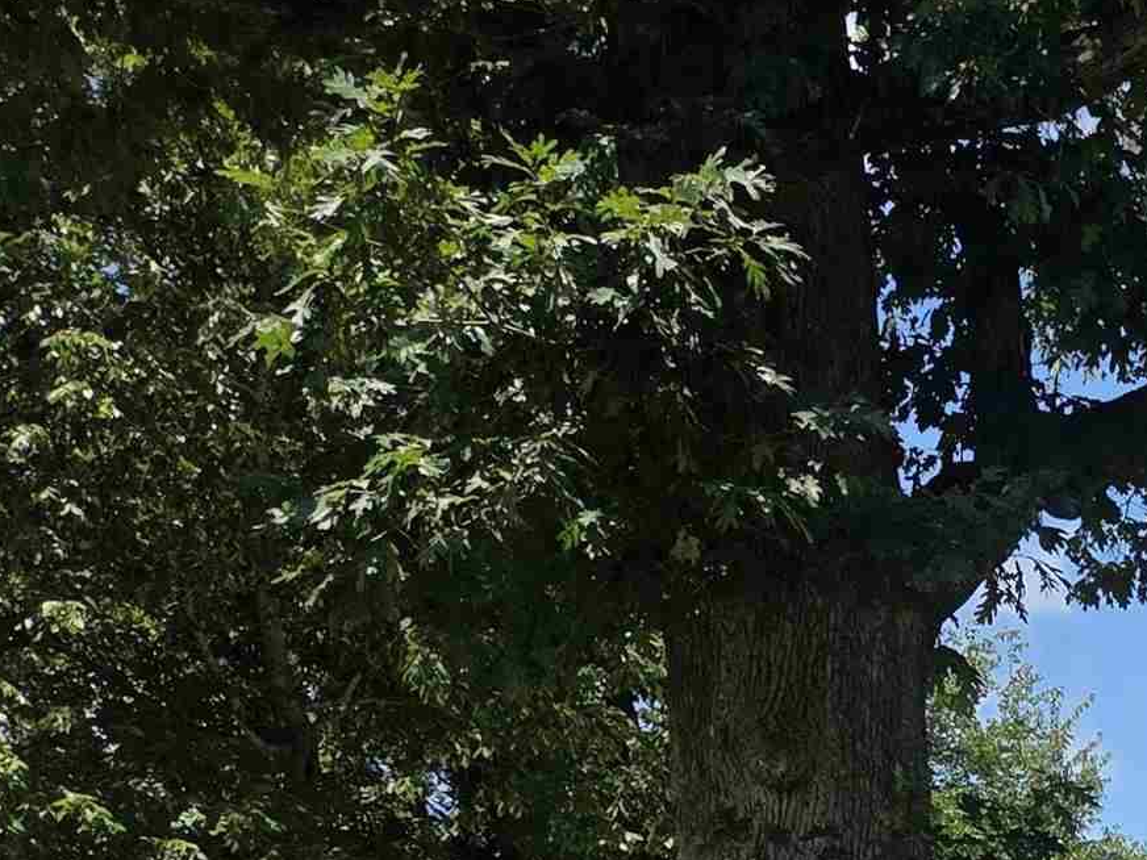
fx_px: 2684
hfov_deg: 20.3
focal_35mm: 81
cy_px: 1444
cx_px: 1776
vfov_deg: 16.0
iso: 80
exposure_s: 1/2897
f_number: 1.8
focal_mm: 5.4
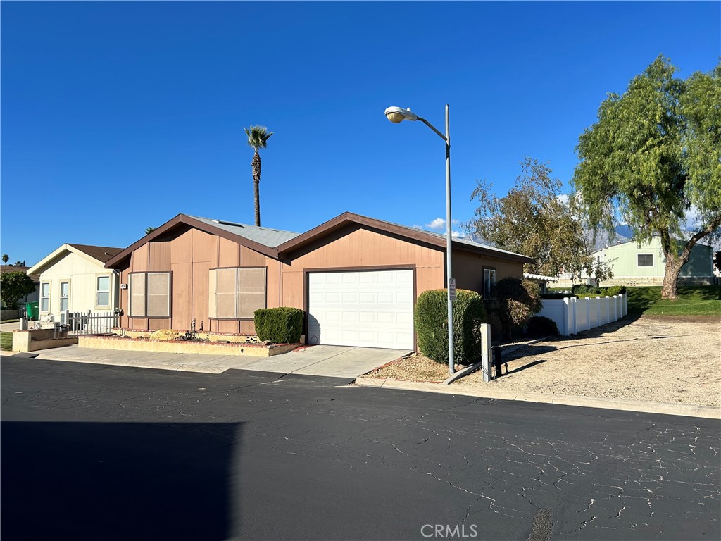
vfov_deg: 53.1
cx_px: 360
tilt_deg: +2.4
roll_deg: -0.3
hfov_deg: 67.3
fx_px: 542
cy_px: 270
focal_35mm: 26
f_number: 1.5
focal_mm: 5.7
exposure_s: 1/4831
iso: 50
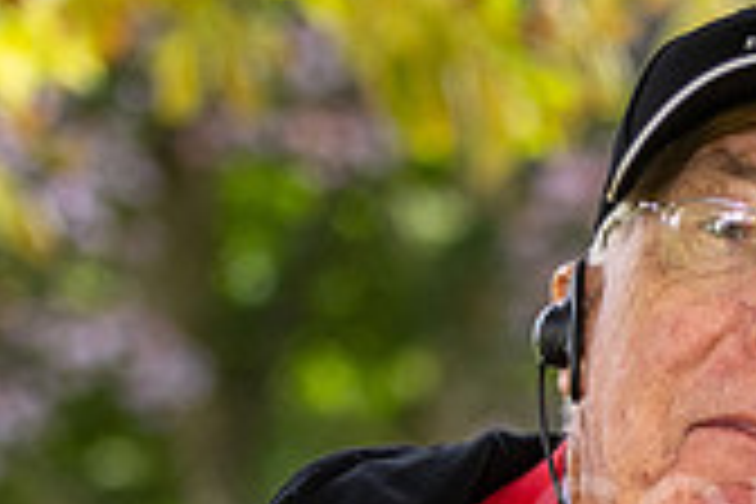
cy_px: 806
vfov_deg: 3.8
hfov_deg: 5.6
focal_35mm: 363
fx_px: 7622
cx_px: 1120
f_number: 2.8
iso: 200
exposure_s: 1/320
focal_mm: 70
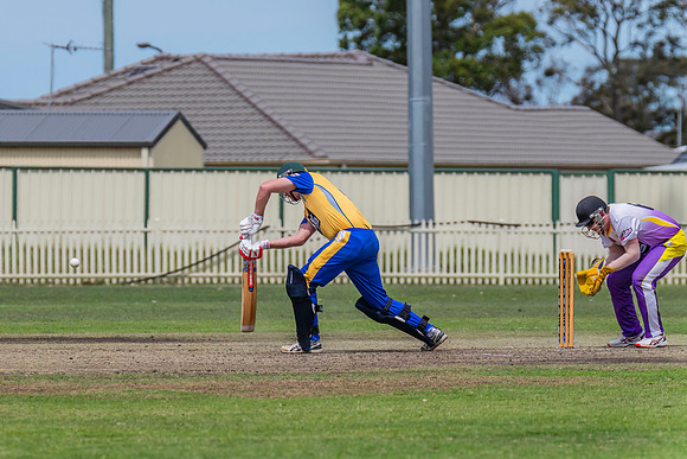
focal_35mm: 426
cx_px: 303
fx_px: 8129
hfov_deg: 4.8
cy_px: 223
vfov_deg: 3.2
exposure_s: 1/2500
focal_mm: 380
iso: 800
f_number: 8
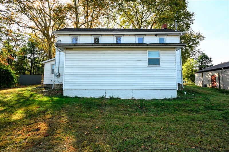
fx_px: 124
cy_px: 76
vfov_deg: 63.2
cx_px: 114
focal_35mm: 20
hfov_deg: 85.4
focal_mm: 13
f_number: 7.1
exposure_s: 1/125
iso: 160
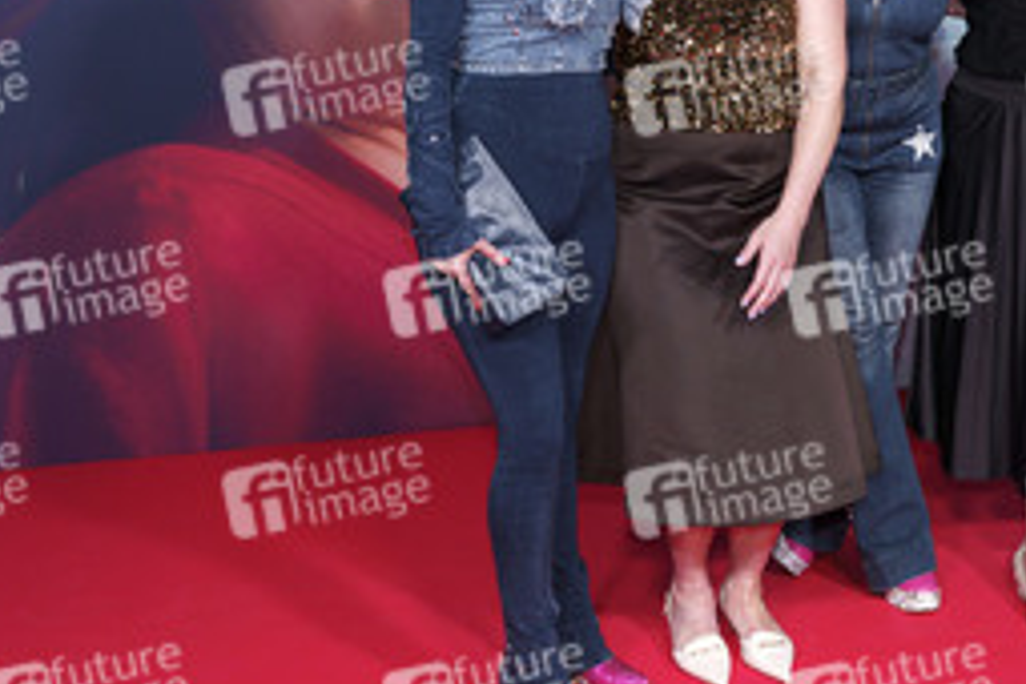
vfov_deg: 22.8
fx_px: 1681
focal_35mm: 59
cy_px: 162
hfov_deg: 33.2
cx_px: 784
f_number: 3.2
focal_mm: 32
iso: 800
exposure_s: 1/200
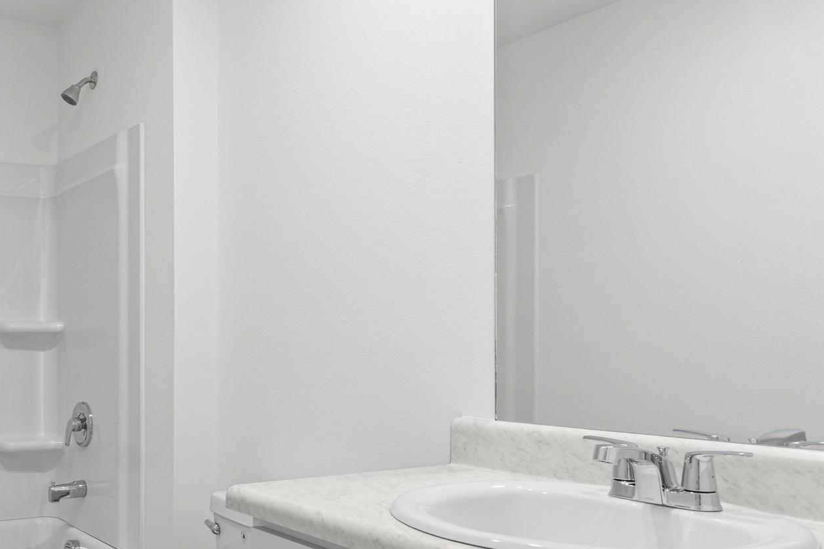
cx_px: 105
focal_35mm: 33
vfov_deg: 39.5
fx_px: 755
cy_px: 363
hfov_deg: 51.5
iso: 250
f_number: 9
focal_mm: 11
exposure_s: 1/4
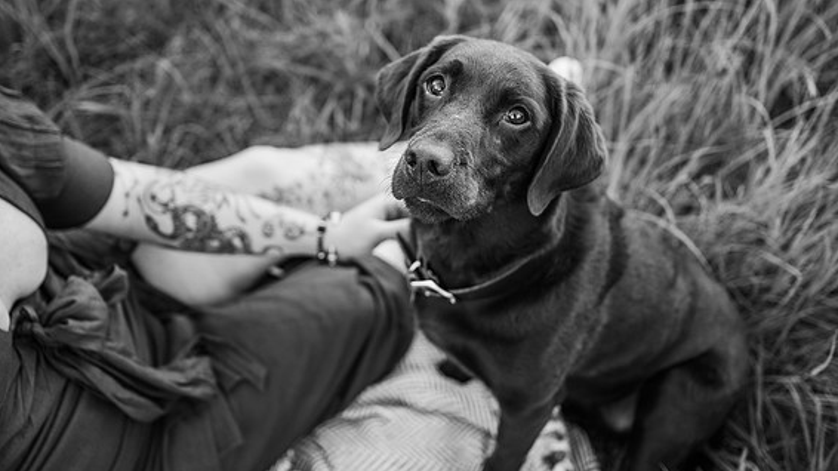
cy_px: 202
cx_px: 426
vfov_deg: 32.8
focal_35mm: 36
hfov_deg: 55.3
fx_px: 800
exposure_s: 1/500
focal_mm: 33.5
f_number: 2.8
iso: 320
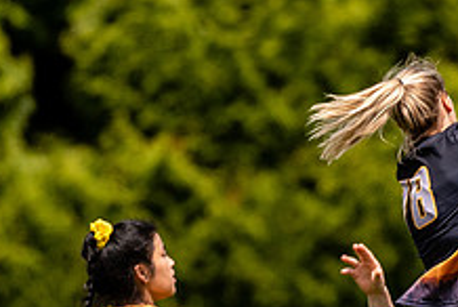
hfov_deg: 1.1
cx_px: 446
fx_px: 23134
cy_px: 371
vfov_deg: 0.8
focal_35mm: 1816
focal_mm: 400
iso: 400
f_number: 4
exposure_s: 1/2500
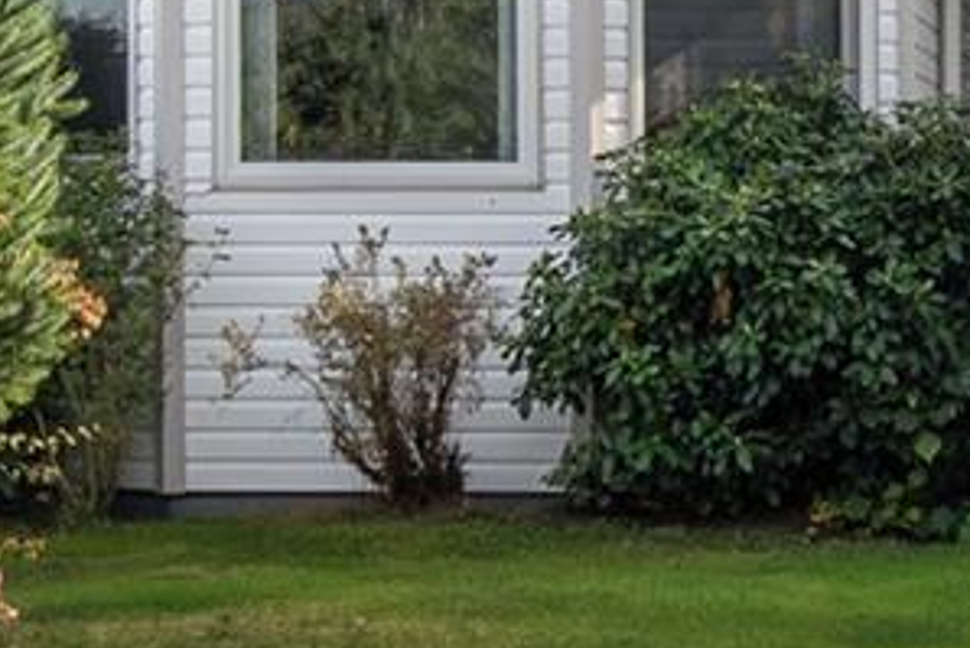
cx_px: 1592
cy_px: 127
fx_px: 5203
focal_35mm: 193
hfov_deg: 10.2
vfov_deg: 7.1
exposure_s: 1/500
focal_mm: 24
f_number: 11
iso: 320
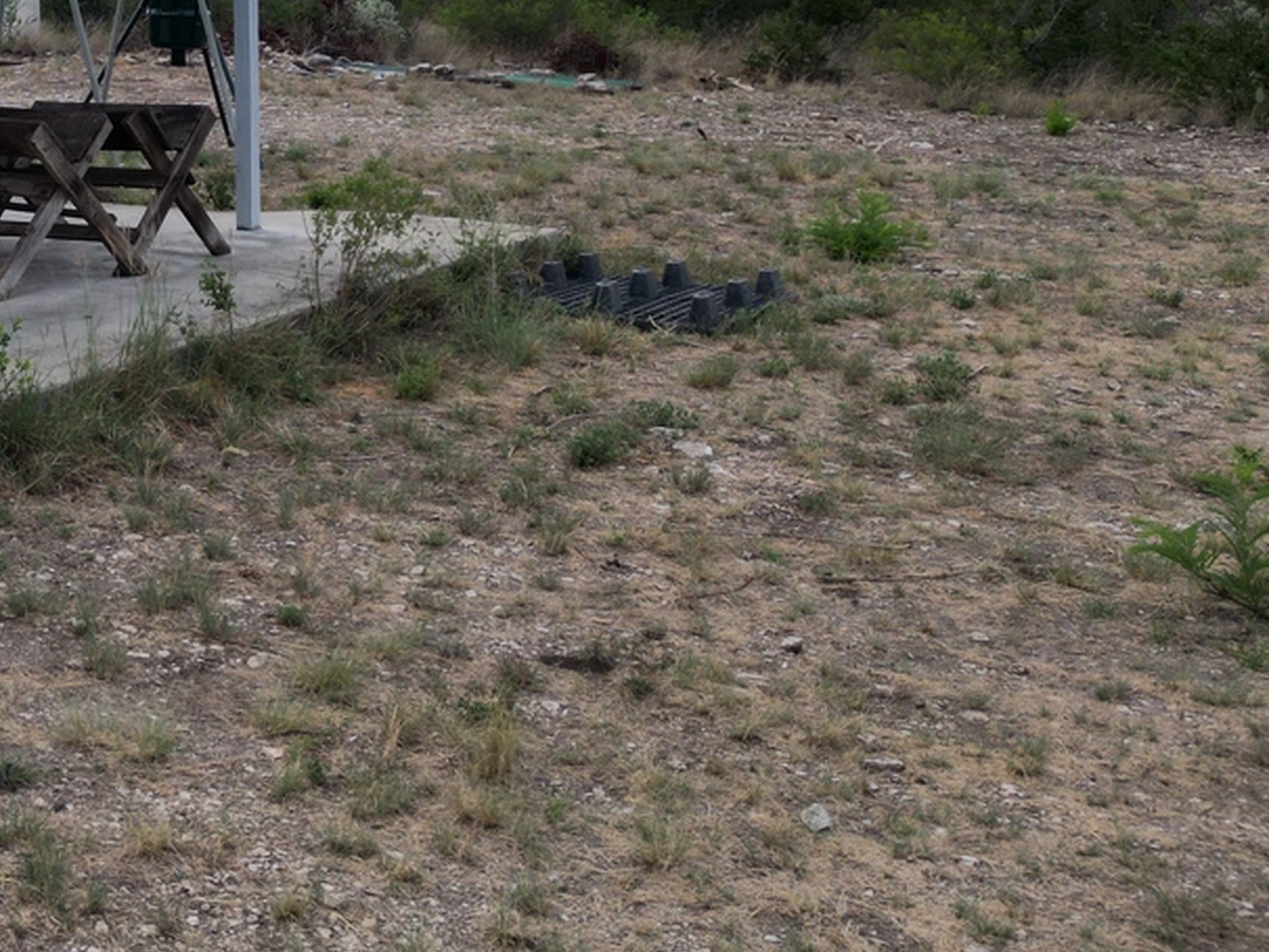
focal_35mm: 57
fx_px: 2090
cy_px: 8
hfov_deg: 30.4
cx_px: -111
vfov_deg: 24.5
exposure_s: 1/5000
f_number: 1.7
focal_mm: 6.72
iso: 120
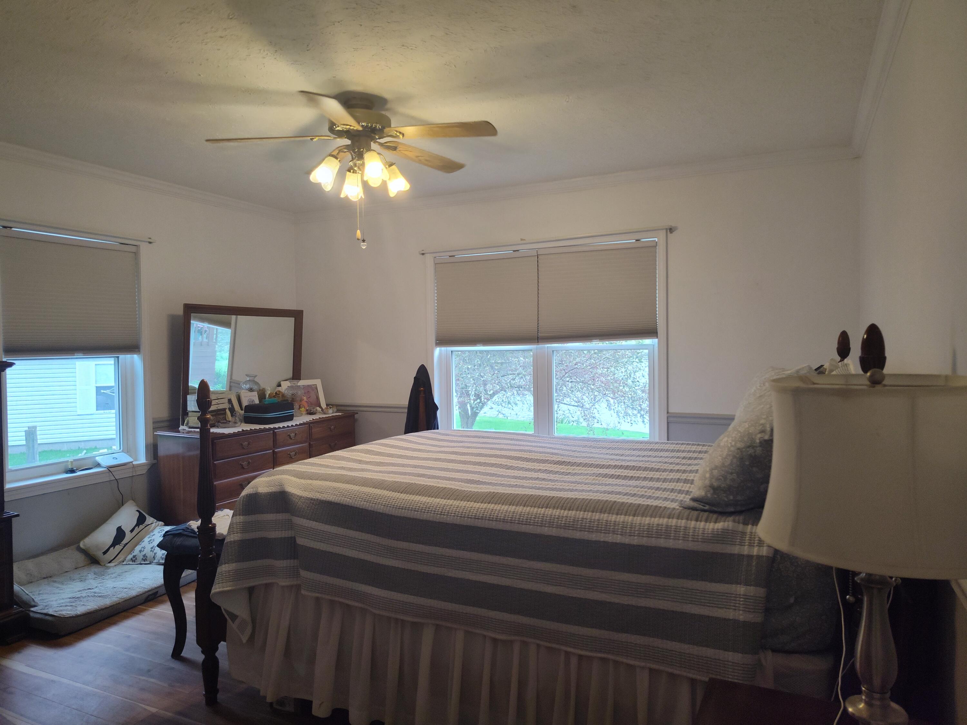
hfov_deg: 73.9
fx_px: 643
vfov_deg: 58.9
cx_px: 484
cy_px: 362
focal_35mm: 23
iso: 381
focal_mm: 5.56
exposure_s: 1/120
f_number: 1.8
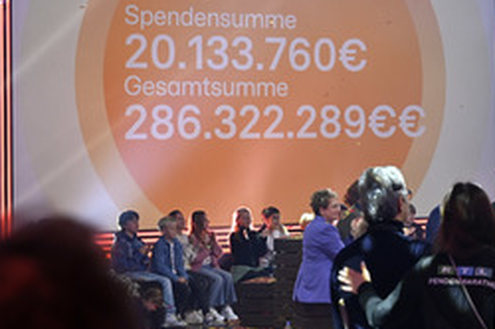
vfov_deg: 13.5
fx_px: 1387
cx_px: 427
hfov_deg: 19.9
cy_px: 85
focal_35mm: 101
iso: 1000
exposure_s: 1/320
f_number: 4
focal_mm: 56
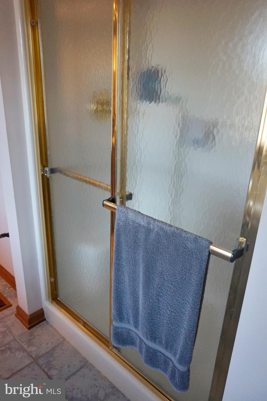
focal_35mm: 27
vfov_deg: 67.4
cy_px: 200
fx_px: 300
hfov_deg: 47.9
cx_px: 134
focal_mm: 18
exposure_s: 1/160
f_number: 4
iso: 1600
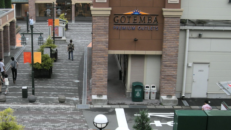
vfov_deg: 18.0
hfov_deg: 30.9
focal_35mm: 67
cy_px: 83
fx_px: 410
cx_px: 57
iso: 50
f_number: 2.8
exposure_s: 1/92.3
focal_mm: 5.7
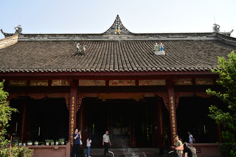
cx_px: 118
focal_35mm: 34
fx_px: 226
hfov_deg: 55.1
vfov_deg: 38.4
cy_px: 78
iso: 1250
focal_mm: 34.5
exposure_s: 1/1000
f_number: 8
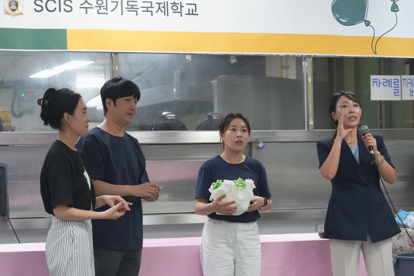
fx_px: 1207
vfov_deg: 13.0
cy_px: 138
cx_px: 207
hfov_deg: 19.5
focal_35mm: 105
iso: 4000
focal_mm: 70
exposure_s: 1/160
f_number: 4.5
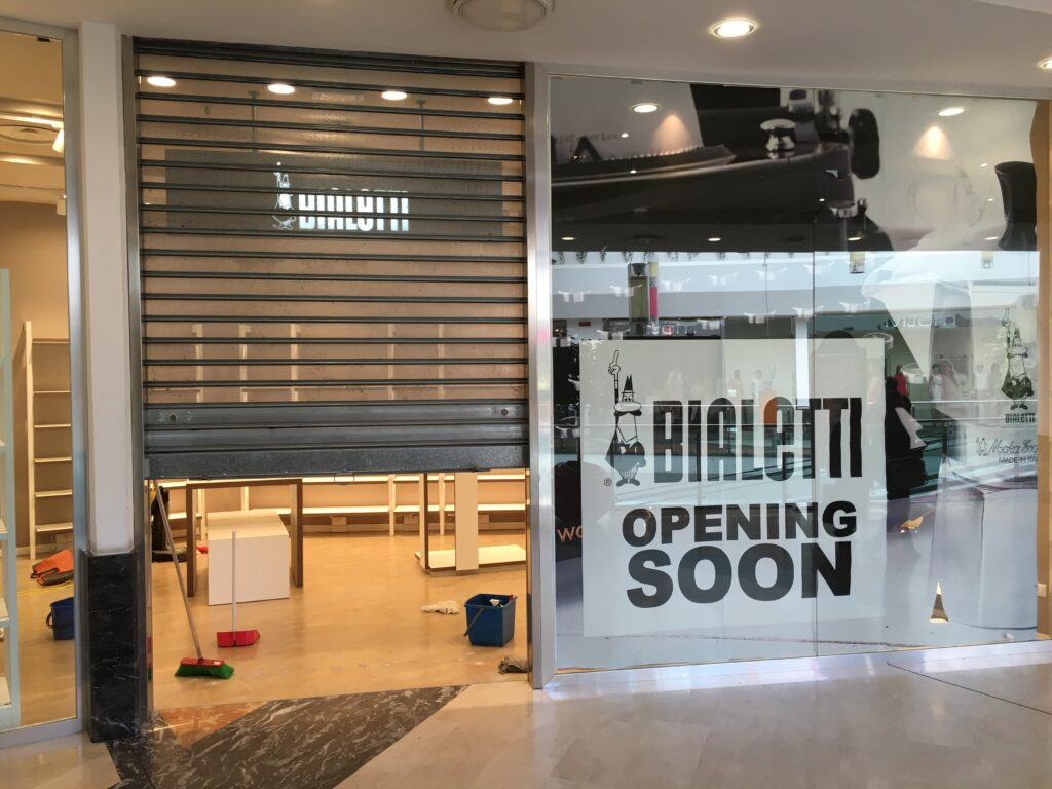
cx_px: 526
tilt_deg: -1.1
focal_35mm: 29
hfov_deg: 61.7
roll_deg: +0.2
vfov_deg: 48.2
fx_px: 881
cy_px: 394
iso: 25
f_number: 2.2
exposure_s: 1/33
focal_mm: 4.15
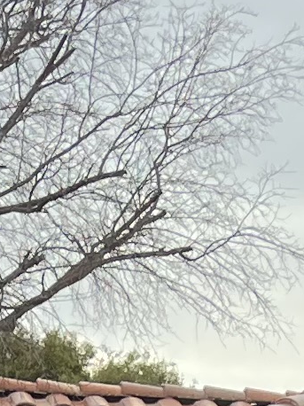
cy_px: 1308
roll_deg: -0.5
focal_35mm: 229
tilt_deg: -13.4
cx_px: 30
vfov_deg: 7.4
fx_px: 2684
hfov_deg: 6.5
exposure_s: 1/211
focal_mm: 5.7
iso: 40
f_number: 1.5
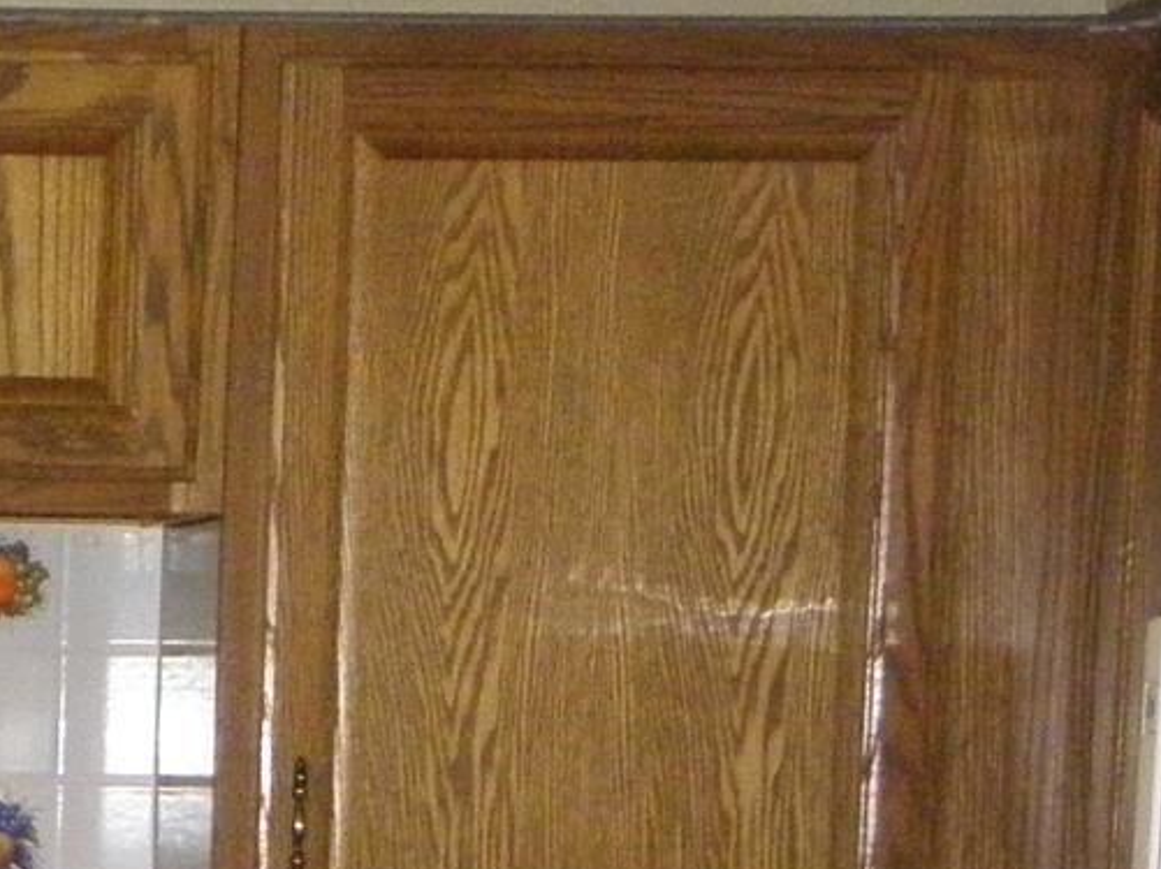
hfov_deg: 10.2
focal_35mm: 180
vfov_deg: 8.1
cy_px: 1312
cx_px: -1117
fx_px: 6033
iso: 500
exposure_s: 1/100
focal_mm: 7.9
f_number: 3.9
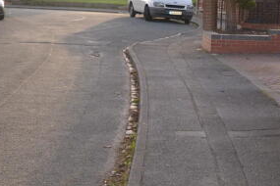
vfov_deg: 19.6
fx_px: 537
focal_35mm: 69
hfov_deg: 29.1
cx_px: 184
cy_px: 48
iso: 160
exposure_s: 1/125
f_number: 5.6
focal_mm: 20
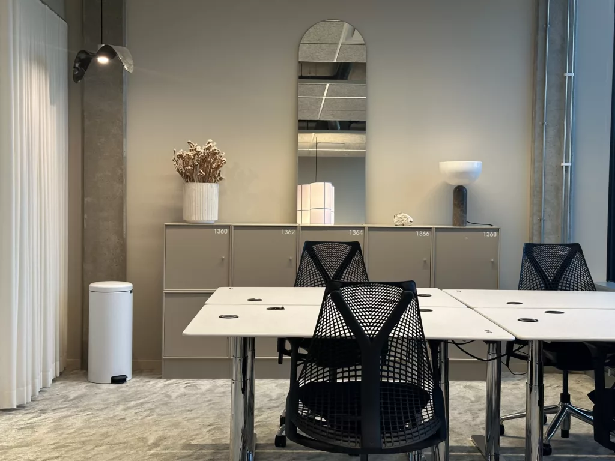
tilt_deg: -1.5
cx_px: 308
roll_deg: -1.2
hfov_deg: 39.7
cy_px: 230
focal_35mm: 48
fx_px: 853
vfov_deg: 30.3
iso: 80
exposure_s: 1/50
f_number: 1.78
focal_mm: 6.86
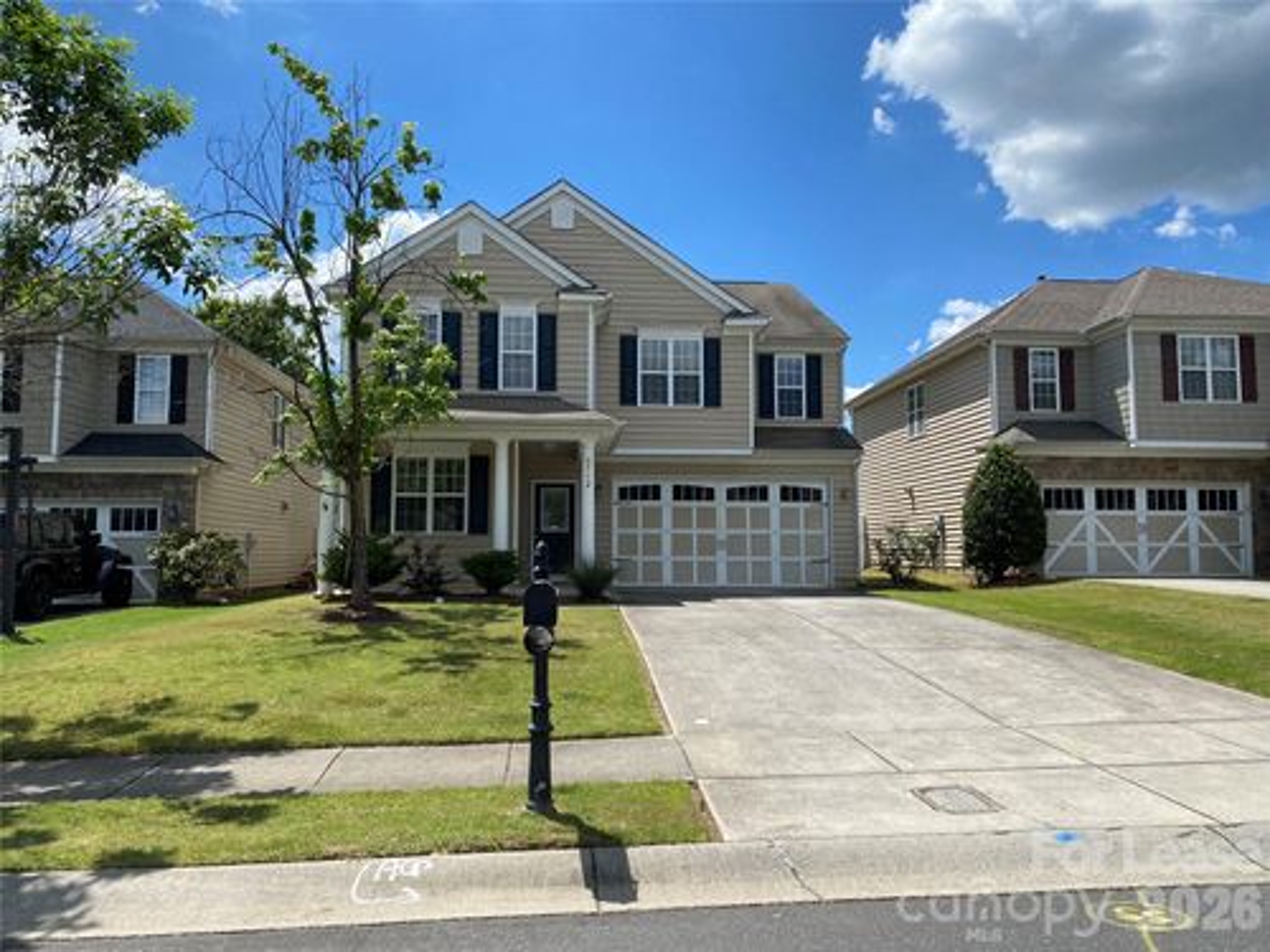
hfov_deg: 67.3
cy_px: 476
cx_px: 635
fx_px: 954
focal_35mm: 26
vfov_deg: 53.1
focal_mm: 4.25
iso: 32
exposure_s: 1/3125
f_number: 1.8
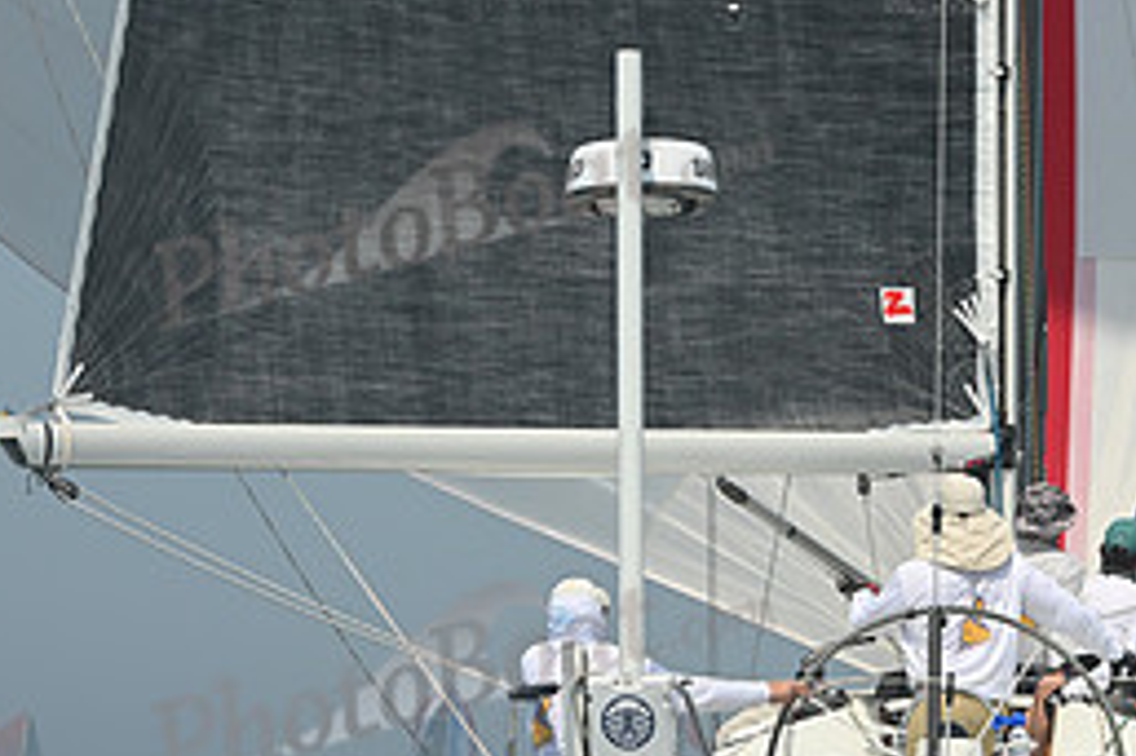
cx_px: 1008
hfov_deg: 7.0
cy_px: 382
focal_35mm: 294
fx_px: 9271
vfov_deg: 4.7
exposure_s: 1/1250
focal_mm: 130
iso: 320
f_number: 10
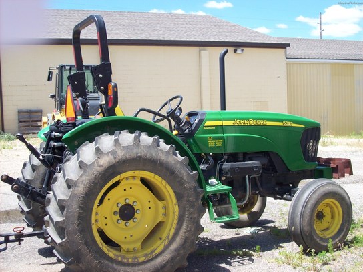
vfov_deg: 32.2
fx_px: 472
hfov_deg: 42.1
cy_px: 136
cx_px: 182
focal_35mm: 45
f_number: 3
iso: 80
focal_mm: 7.6
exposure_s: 1/558
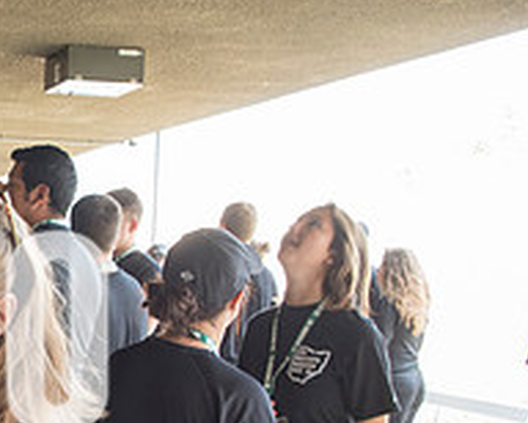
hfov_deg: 25.2
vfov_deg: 22.1
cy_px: 361
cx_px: -99
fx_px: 1064
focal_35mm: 68
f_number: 5
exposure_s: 1/60
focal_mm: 24
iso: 640
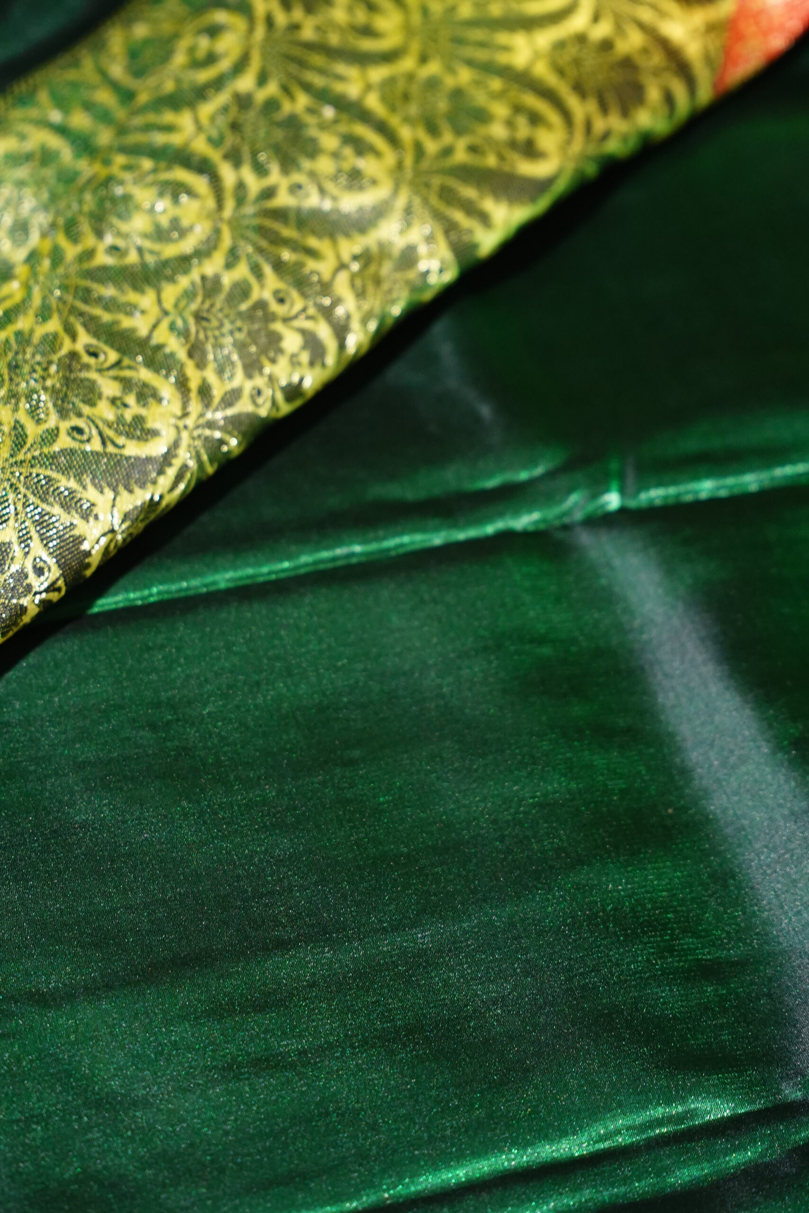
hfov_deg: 13.0
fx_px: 3539
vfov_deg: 19.5
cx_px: 404
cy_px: 606
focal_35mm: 105
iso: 2000
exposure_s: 1/200
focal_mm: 70
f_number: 2.8
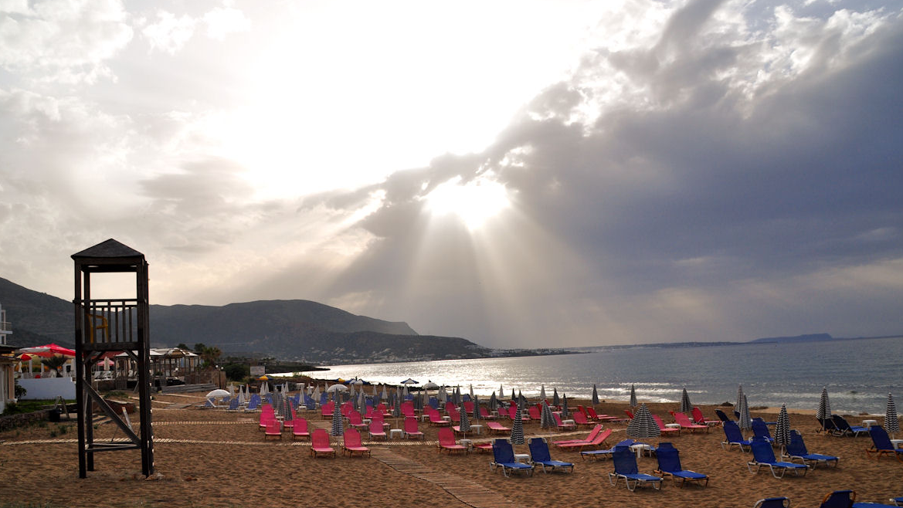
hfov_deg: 66.1
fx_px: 694
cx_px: 454
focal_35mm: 29
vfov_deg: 40.0
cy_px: 302
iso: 200
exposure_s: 1/500
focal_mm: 18
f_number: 10
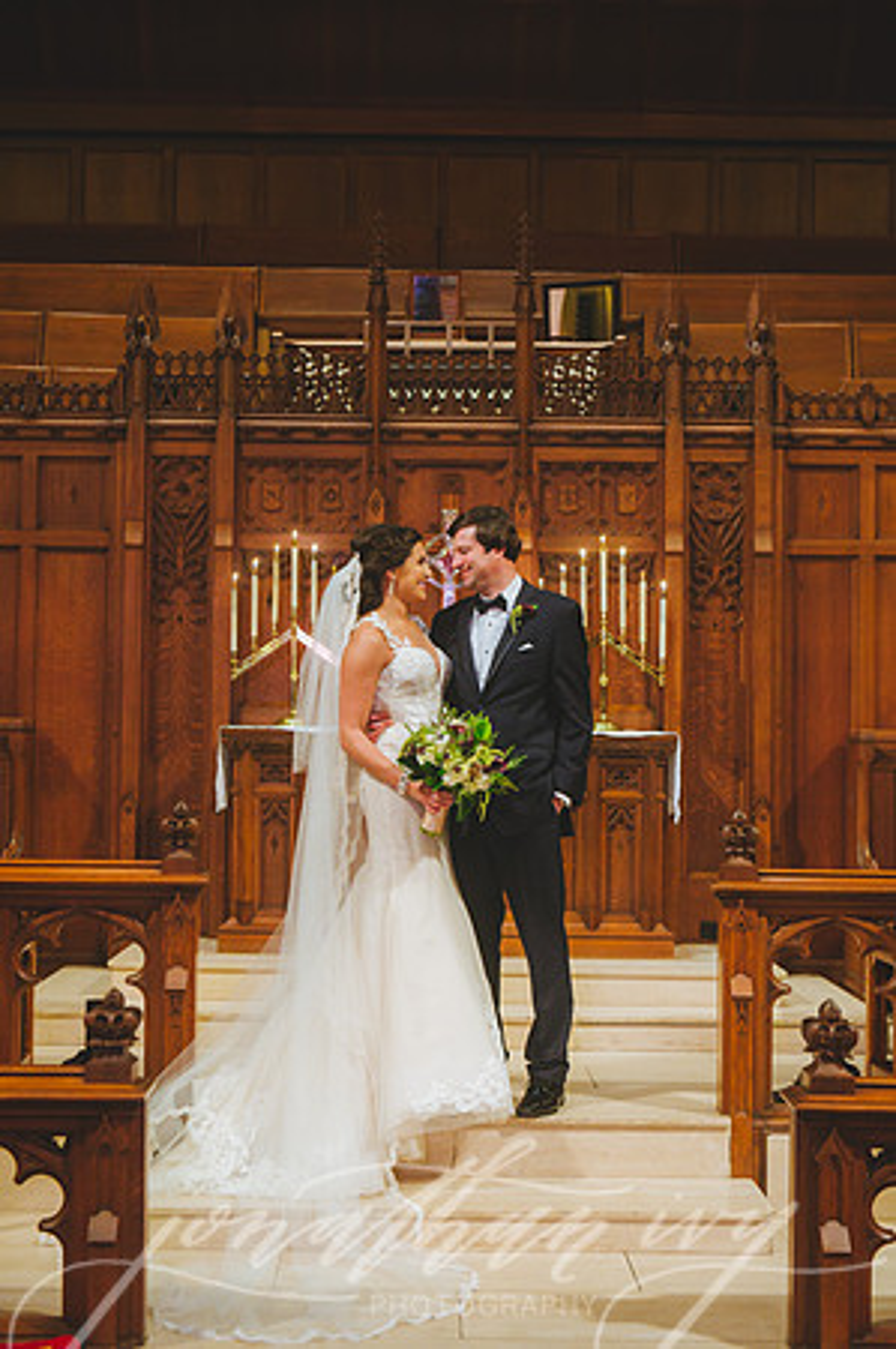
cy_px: 674
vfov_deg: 38.2
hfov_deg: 25.9
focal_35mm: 52
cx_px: 448
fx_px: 1946
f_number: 4
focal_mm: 52
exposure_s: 1/100
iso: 2500
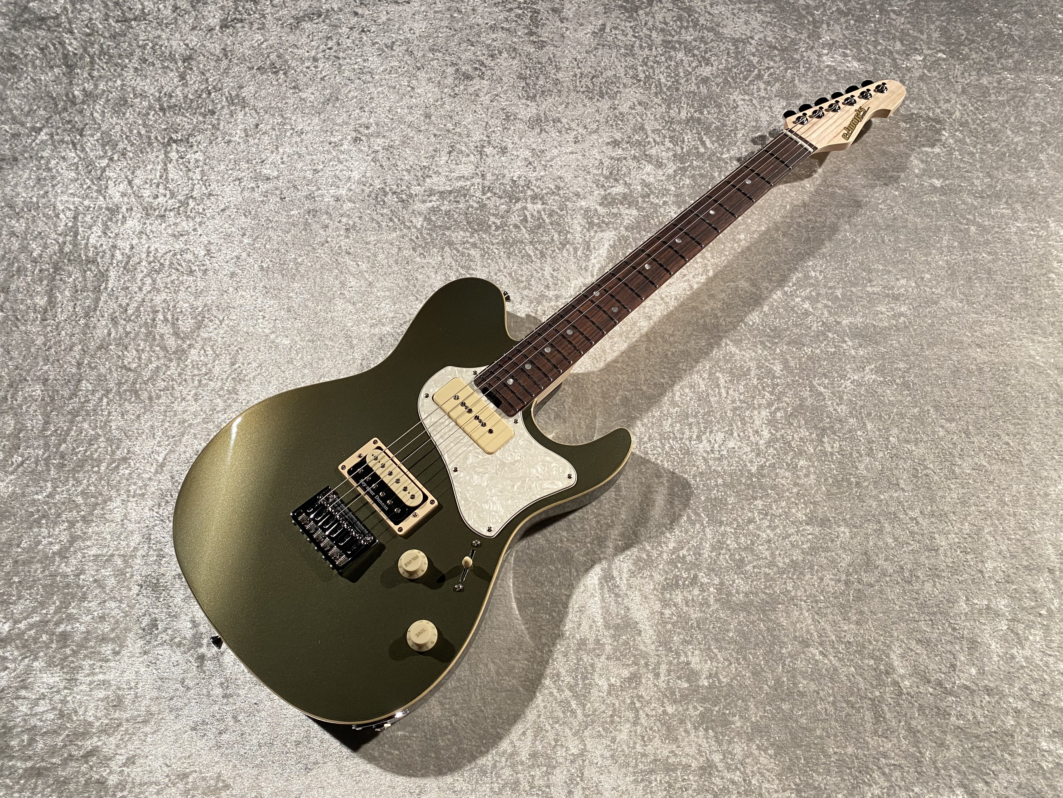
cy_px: 399
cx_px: 532
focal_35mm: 26
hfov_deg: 67.3
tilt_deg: -64.0
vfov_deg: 53.1
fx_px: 798
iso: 80
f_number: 1.8
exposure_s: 1/50
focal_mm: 4.25
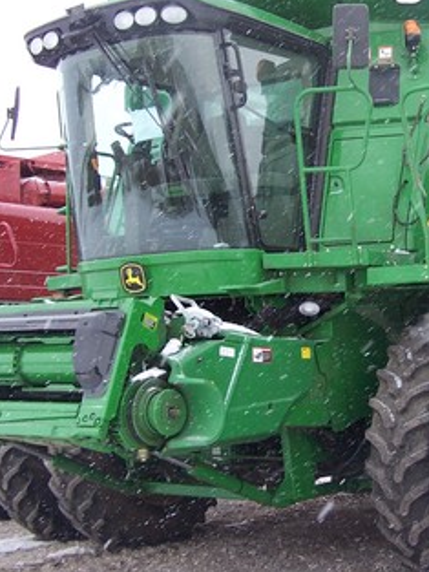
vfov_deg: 29.3
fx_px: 1090
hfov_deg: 22.0
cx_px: 343
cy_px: 247
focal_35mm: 66
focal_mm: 6.3
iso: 80
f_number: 2.8
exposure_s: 1/180
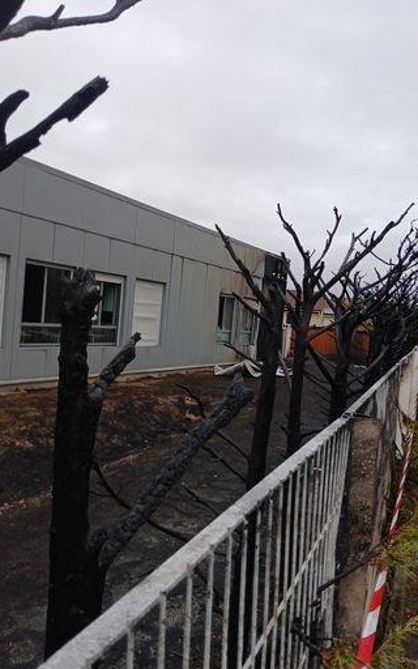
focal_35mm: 28
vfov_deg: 66.5
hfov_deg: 44.5
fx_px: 510
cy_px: 337
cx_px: 206
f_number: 1.8
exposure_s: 1/100
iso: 25
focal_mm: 3.98
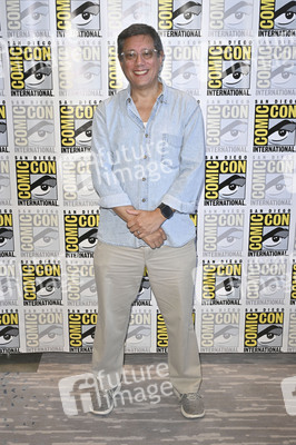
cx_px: 148
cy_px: 222
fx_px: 507
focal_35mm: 41
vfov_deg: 47.4
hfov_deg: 32.6
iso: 2000
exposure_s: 1/250
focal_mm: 41
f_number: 6.3
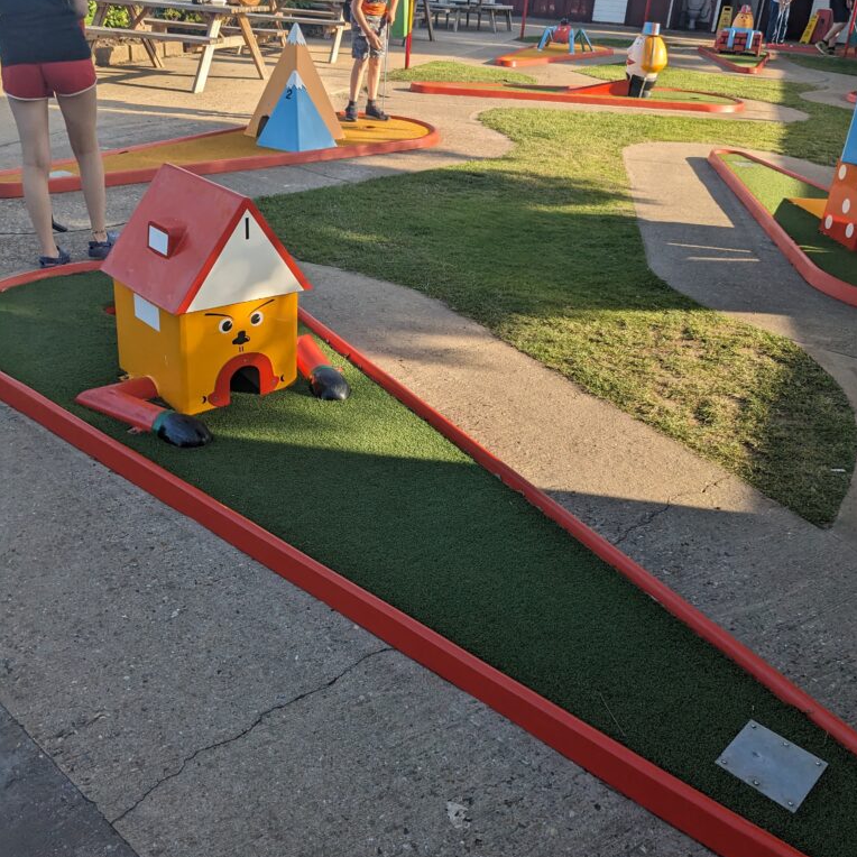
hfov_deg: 51.1
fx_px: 896
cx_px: 430
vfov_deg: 51.1
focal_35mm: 32
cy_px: 425
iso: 48
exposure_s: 1/1462
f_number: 1.73
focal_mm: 4.38
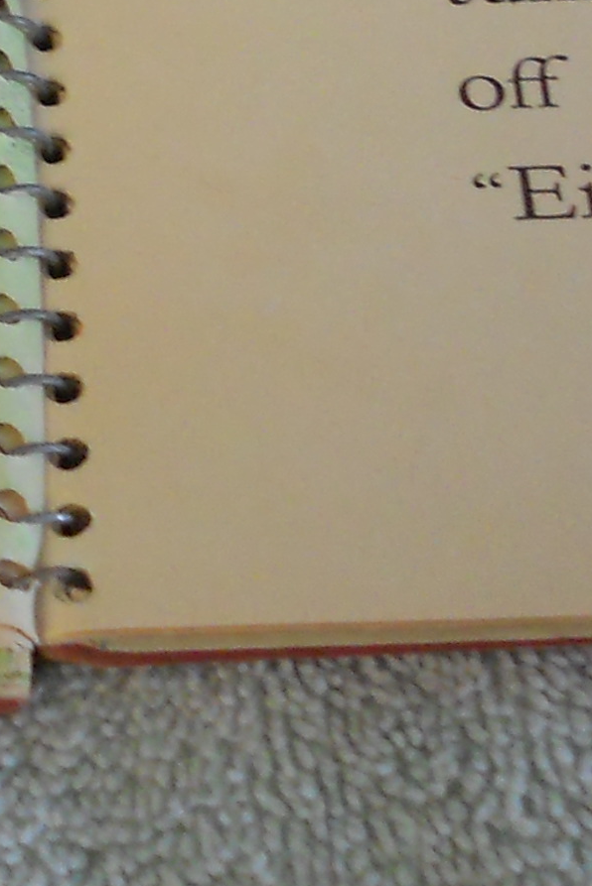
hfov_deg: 9.0
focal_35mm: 149
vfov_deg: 13.7
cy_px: 119
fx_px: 3672
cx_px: -281
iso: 250
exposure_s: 1/30
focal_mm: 5.8
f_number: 3.5
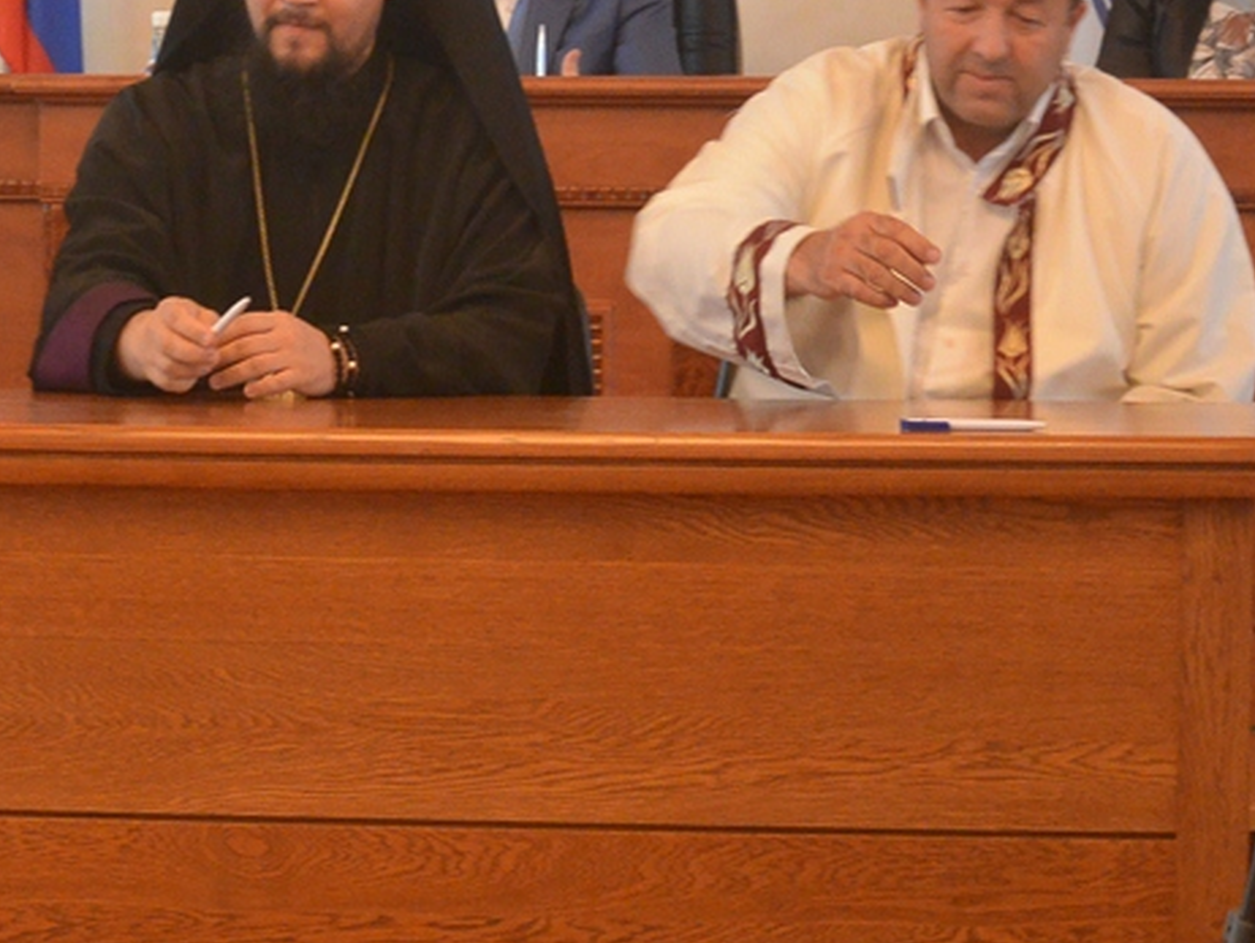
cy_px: 216
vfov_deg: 8.4
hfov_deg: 11.1
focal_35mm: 177
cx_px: 81
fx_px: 6420
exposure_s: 1/60
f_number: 3.8
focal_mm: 30.9
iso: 800
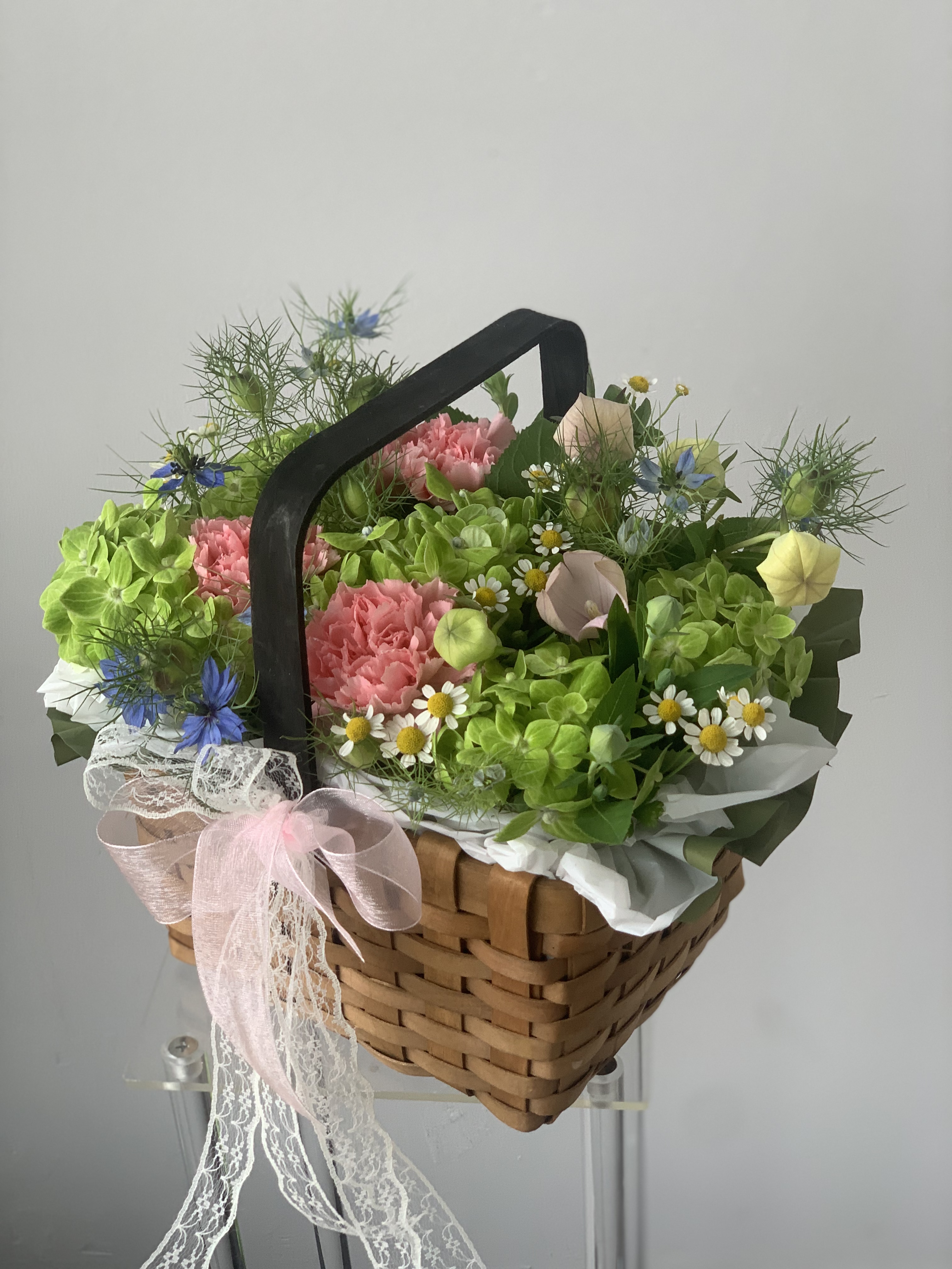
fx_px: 1907
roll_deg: +2.6
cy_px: 634
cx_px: 476
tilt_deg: -32.6
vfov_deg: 36.8
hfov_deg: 28.0
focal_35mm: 52
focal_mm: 6
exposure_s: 1/122
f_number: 2.4
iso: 64
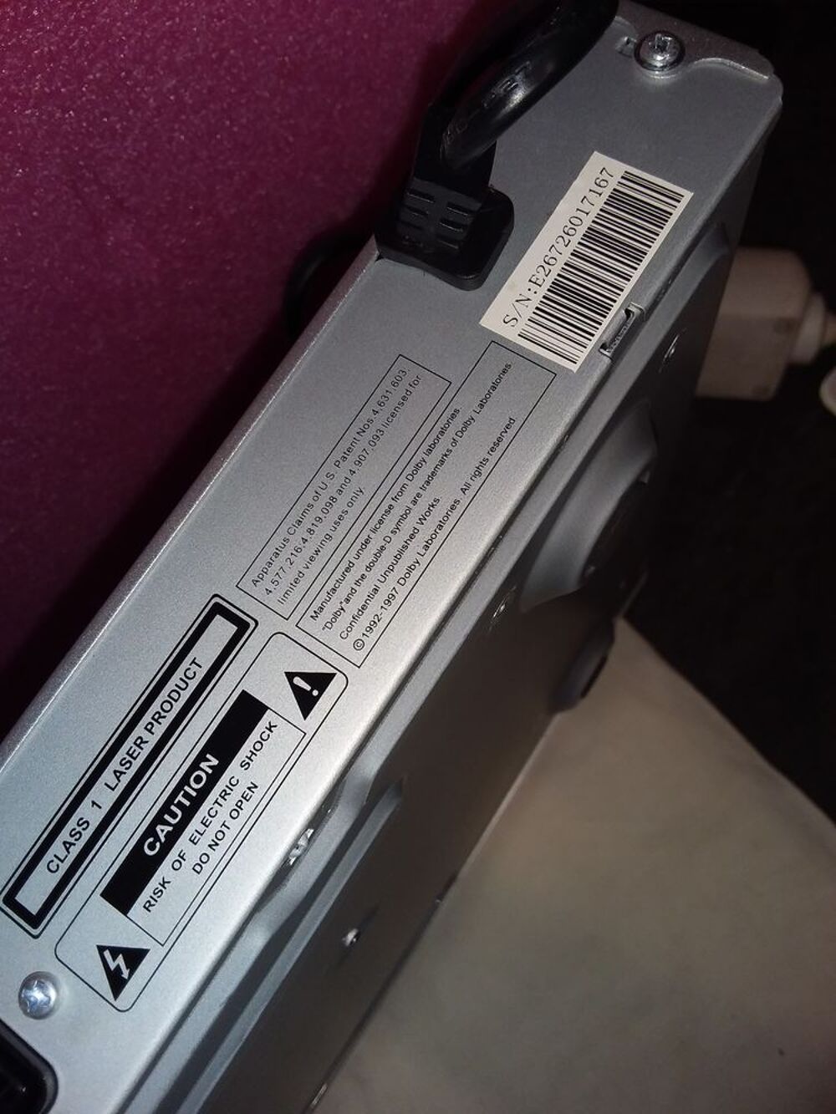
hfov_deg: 49.8
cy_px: 557
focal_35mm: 28
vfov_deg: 63.4
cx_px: 418
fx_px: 901
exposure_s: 1/345
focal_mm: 2.91
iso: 40
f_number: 1.9
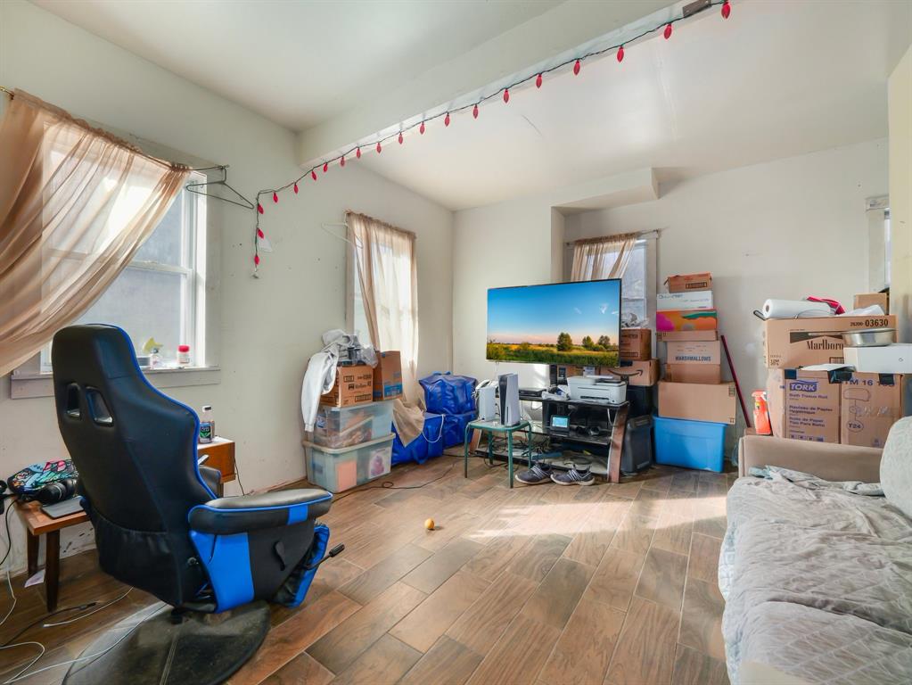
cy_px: 342
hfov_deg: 102.0
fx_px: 369
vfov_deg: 85.7
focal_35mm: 14
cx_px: 456
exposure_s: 1/20
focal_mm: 7
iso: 800
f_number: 4
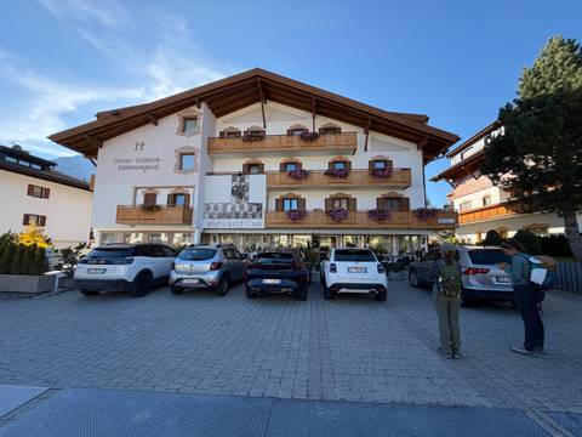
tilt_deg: +6.4
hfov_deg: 102.1
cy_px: 218
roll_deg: -0.1
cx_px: 291
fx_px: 235
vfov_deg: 85.7
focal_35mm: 14
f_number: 2.2
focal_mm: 2.22
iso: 50
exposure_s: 1/502
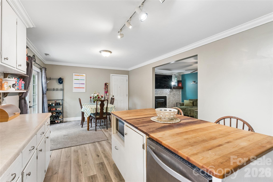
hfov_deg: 96.7
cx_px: 136
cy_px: 91
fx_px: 121
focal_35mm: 16
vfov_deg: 73.7
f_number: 13
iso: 400
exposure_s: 1/1.25
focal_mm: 16
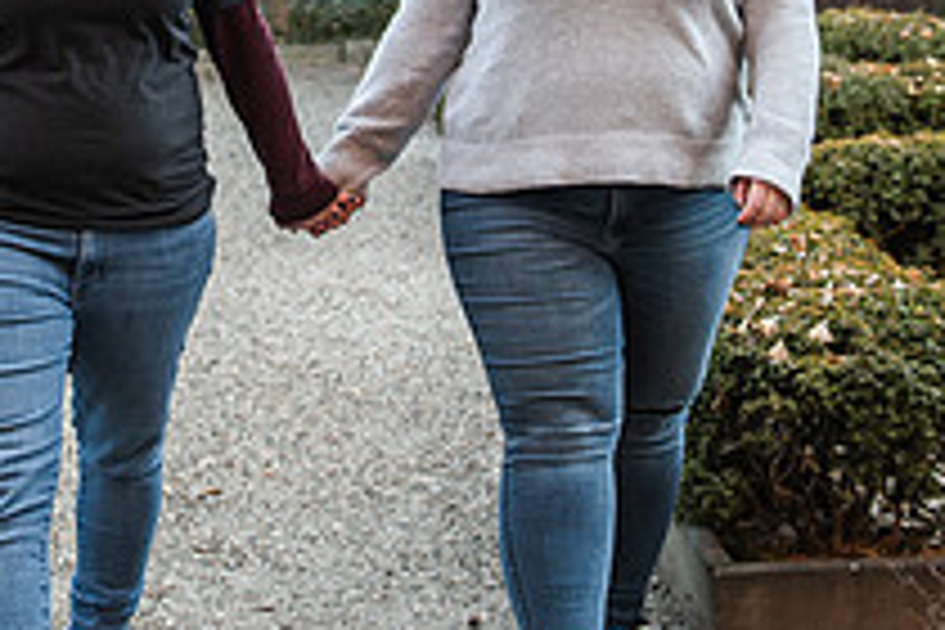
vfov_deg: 13.6
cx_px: 359
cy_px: -229
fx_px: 2520
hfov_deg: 21.2
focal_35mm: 96
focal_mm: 32
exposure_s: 1/400
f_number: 3.5
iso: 400
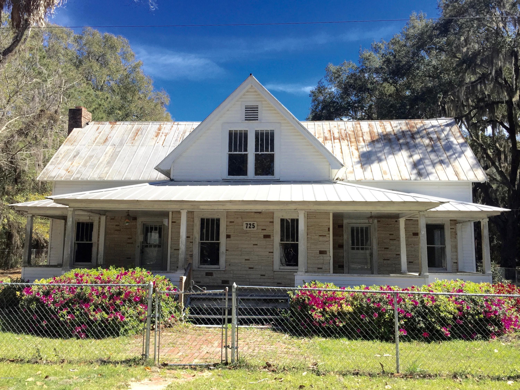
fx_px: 436
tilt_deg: +7.7
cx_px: 260
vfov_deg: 48.2
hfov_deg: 61.7
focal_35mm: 29
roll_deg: -0.4
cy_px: 195
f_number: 2.2
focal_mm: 4.15
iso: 32
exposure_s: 1/1364
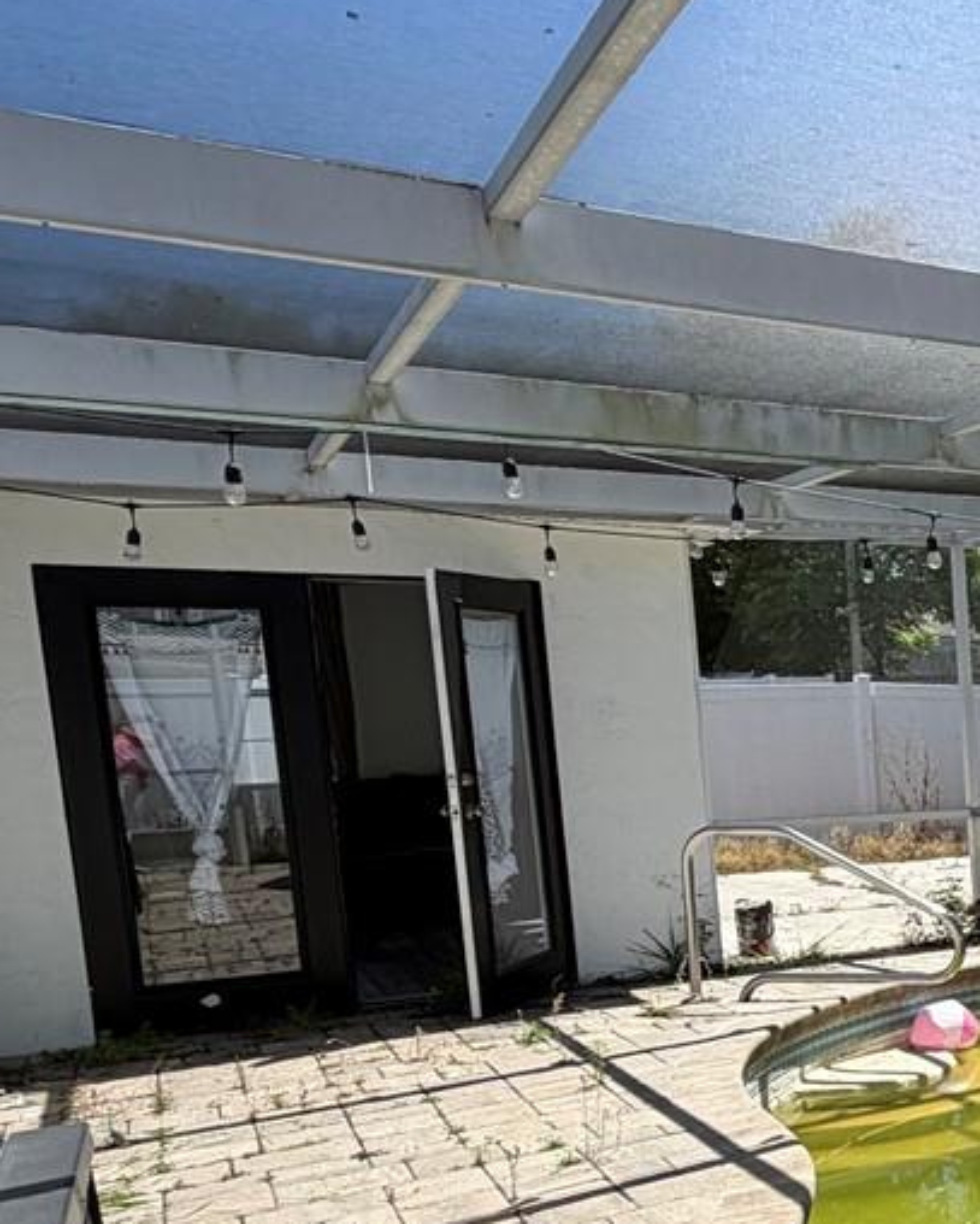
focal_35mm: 43
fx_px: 1558
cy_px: 894
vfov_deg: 41.8
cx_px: 1503
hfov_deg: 25.4
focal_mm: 2.22
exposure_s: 1/770
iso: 40
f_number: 2.2
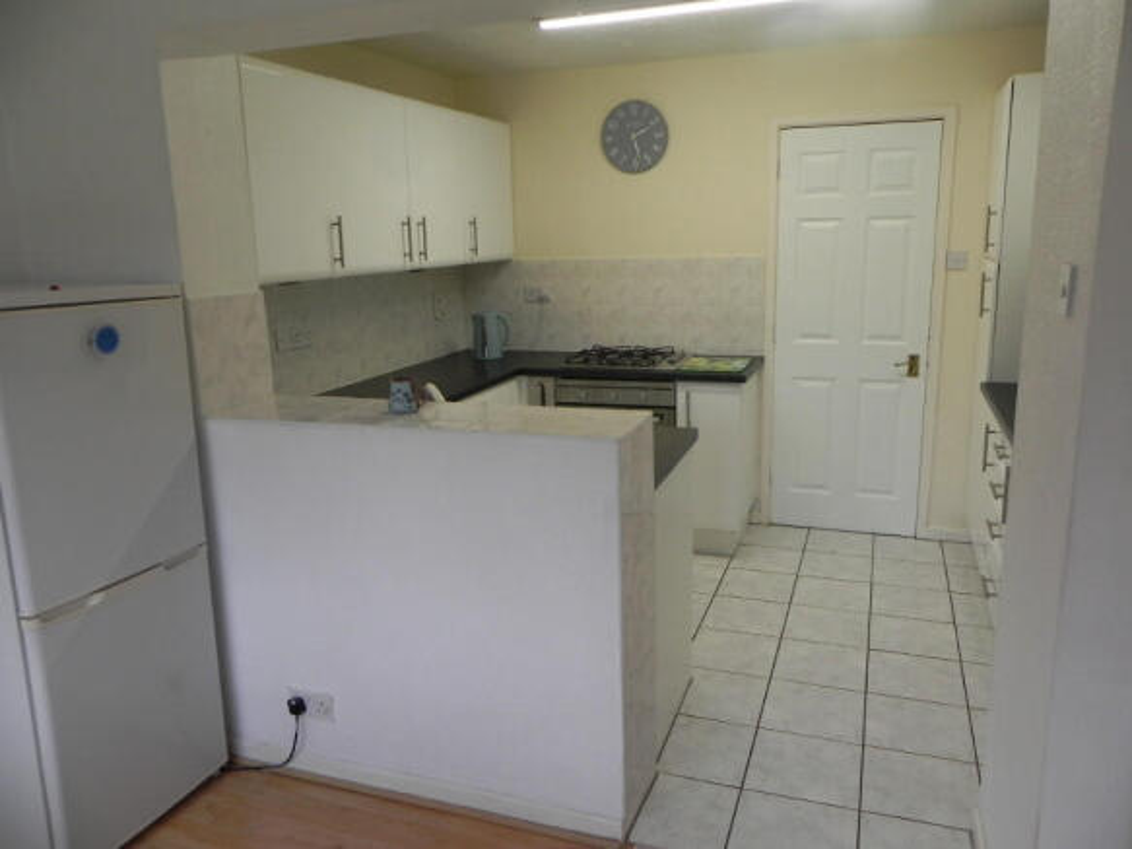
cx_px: 566
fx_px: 850
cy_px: 424
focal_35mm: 26
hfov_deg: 67.3
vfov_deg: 53.0
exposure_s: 1/86.7
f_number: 3.2
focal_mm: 4.6
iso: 160
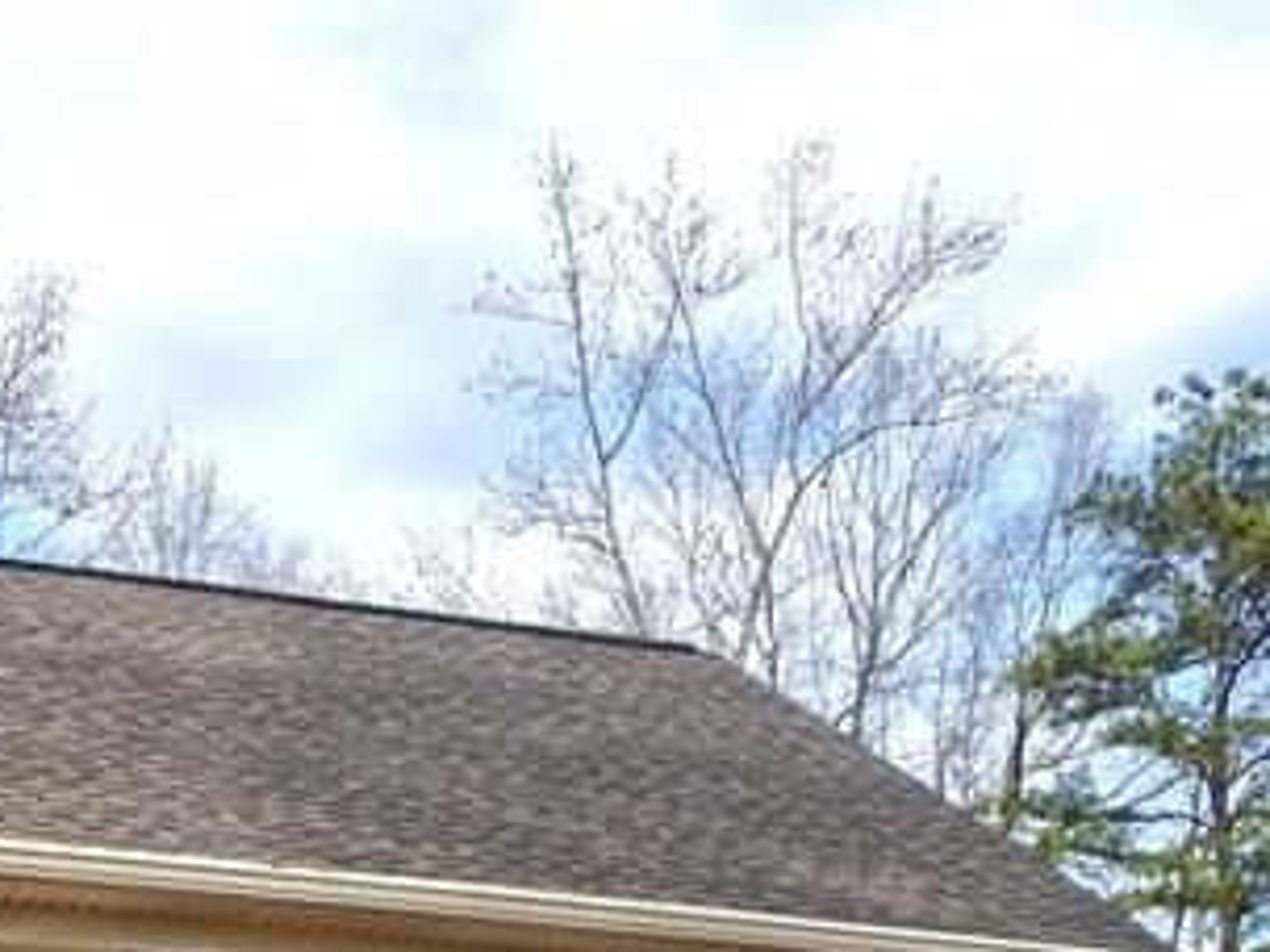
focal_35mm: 74
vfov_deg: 17.8
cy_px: 1428
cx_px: 205
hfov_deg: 25.7
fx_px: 2715
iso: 125
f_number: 3
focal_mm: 4
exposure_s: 1/1000
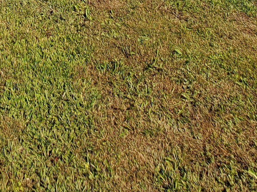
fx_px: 401
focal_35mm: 54
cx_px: 1
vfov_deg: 17.8
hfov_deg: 32.7
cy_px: -201
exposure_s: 1/1135
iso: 50
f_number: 2.2
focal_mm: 1.8
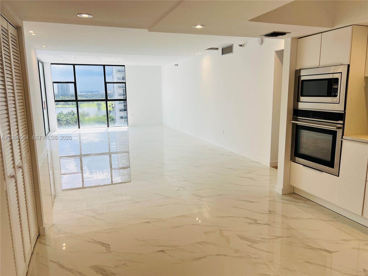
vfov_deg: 53.1
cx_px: 184
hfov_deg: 67.3
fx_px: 276
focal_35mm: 26
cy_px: 138
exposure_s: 1/965
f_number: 1.5
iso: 50
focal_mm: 5.7
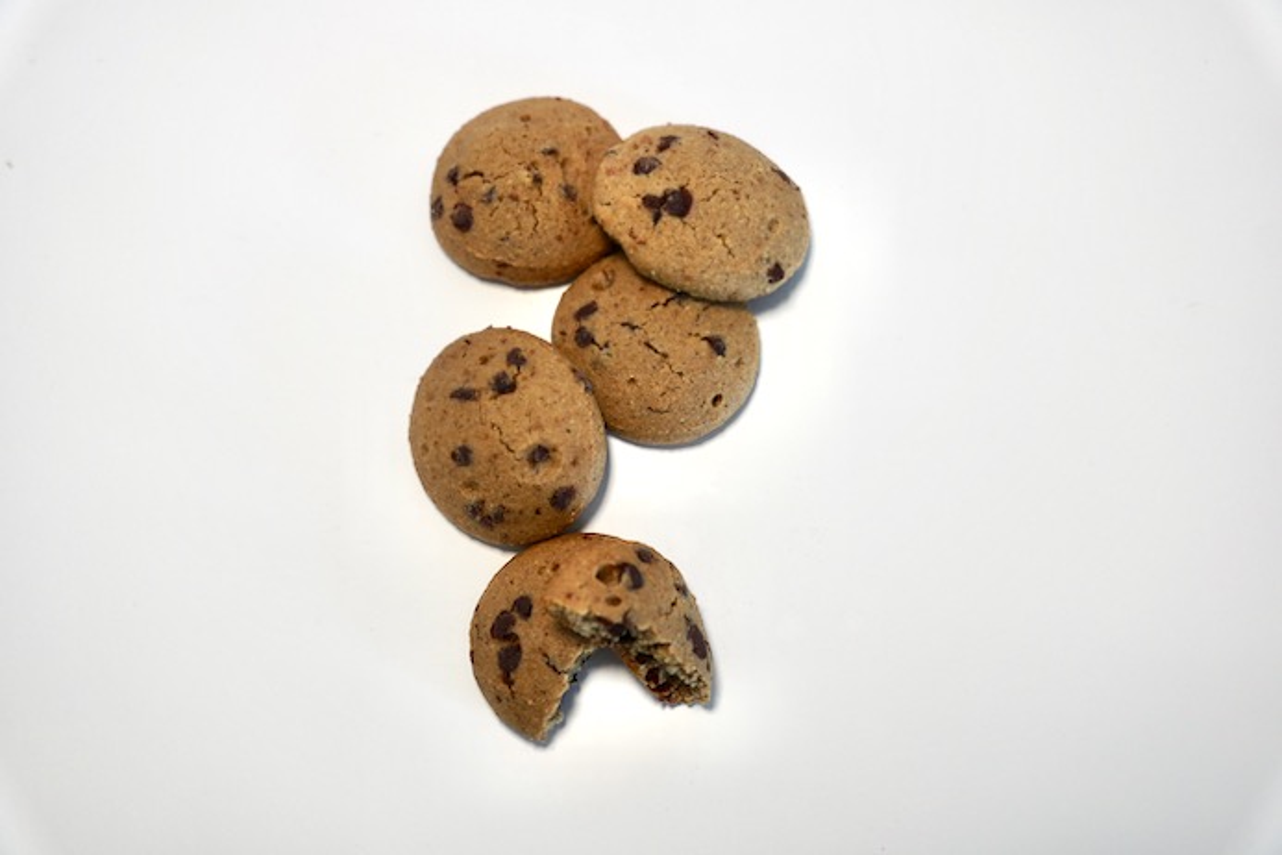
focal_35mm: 36
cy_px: 428
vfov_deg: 36.9
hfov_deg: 53.1
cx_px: 641
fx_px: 1282
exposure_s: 1/320
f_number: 4
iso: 400
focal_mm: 36
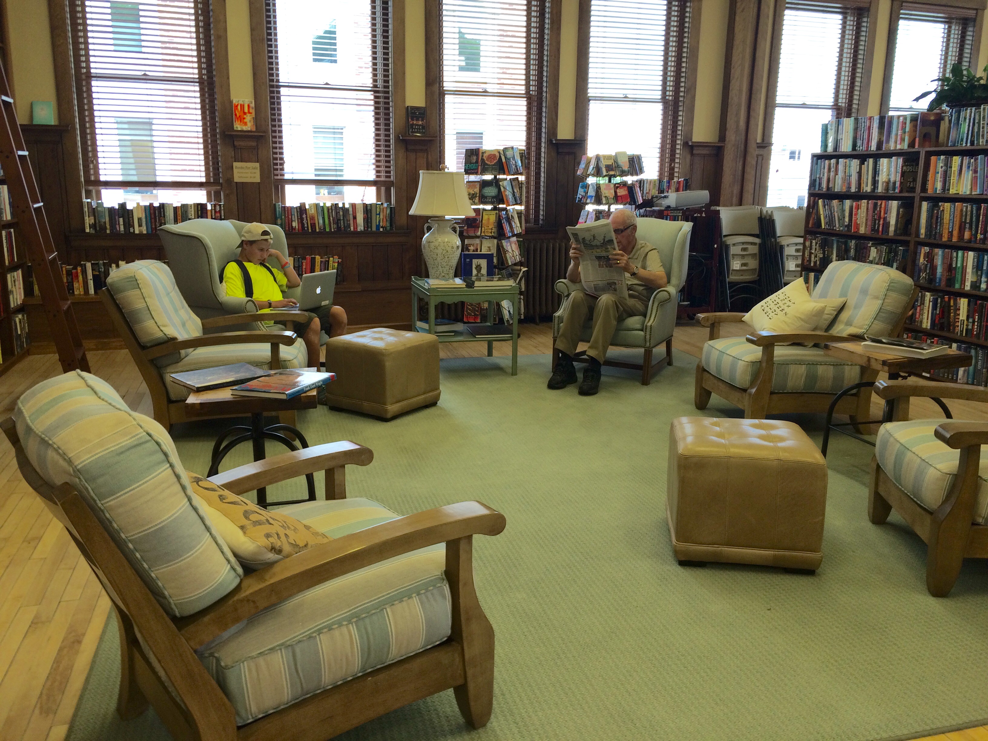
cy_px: 370
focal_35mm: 29
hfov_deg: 61.7
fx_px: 828
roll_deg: -1.1
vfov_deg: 48.2
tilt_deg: -12.0
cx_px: 494
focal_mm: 4.15
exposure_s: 1/41
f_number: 2.2
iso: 32
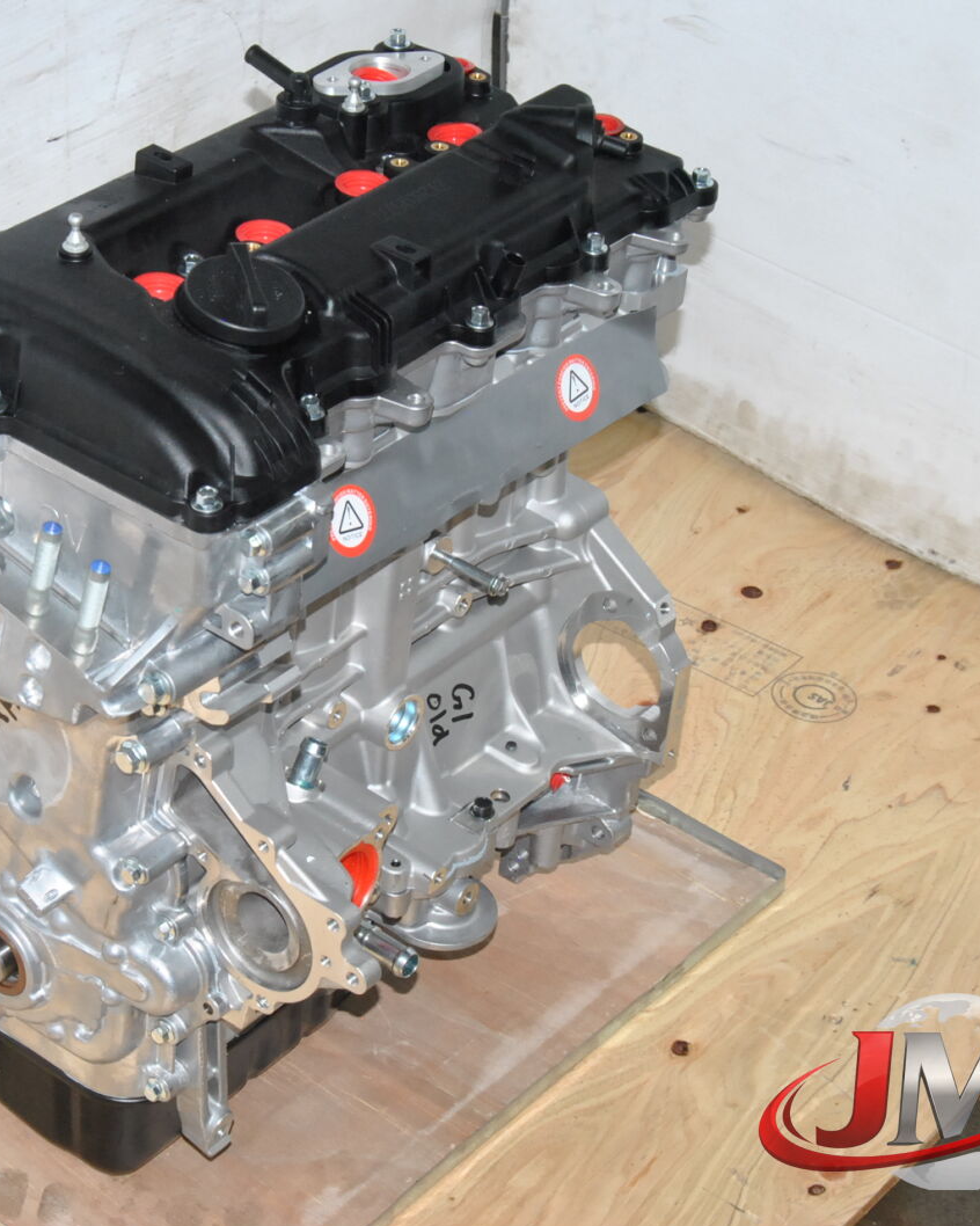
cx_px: 268
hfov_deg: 18.8
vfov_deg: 23.6
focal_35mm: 81
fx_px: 2938
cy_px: 611
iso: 800
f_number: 14
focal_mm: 38
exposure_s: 1/200
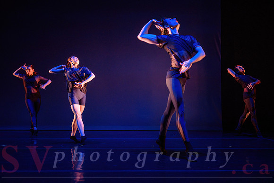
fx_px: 261
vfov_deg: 38.4
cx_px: 175
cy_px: 115
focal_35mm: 34
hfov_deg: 54.7
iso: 1600
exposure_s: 1/200
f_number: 1.4
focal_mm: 24
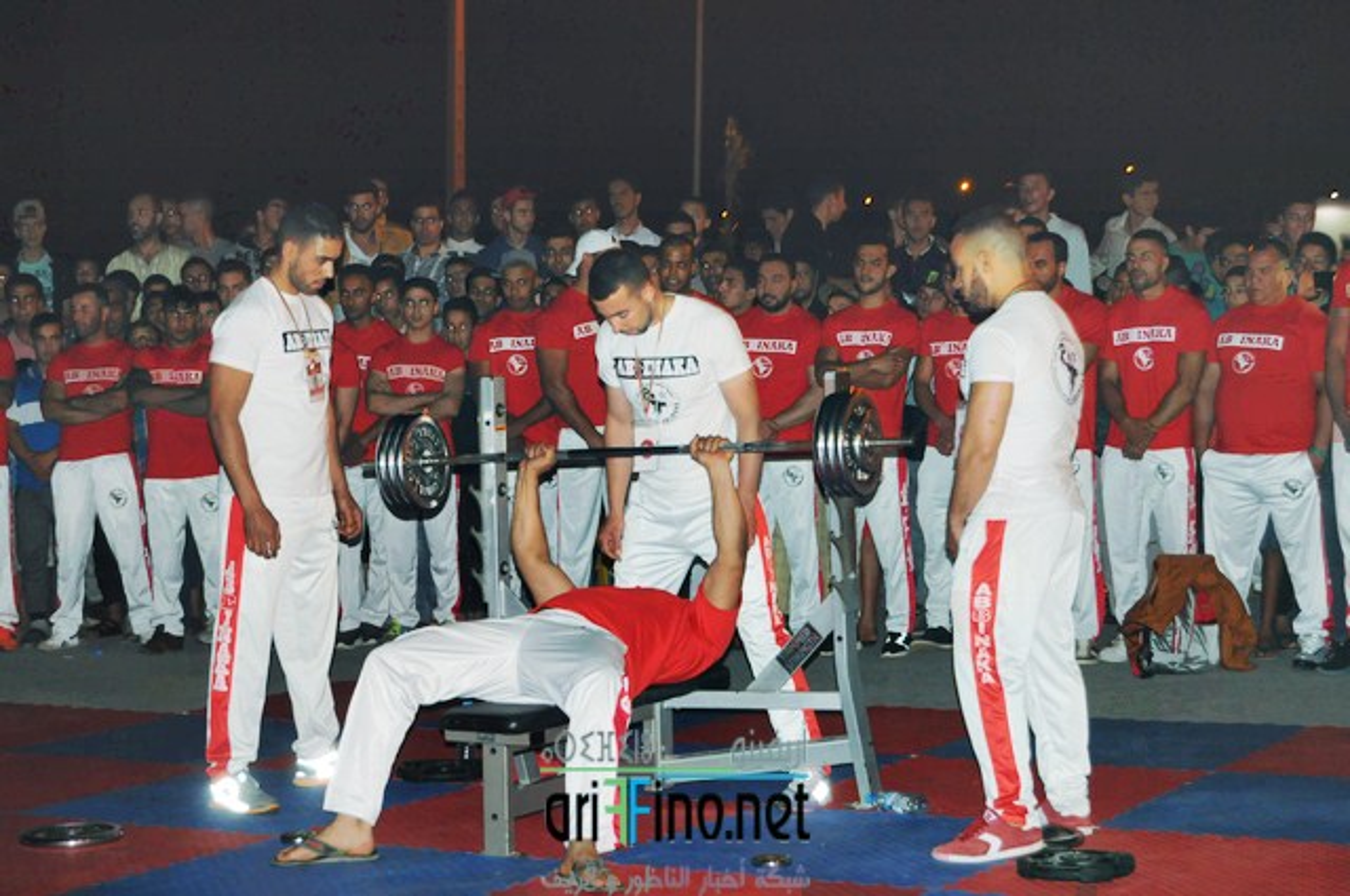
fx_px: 2921
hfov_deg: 26.0
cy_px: 448
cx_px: 675
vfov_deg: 17.4
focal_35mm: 78
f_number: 5.6
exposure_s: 1/60
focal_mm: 52
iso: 800
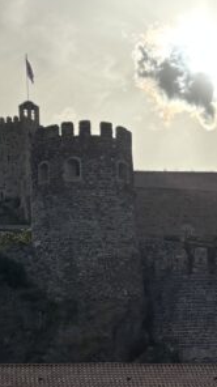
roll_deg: +1.0
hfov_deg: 11.5
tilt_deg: -1.0
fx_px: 1005
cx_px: 373
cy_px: 426
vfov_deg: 20.7
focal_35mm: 98
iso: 50
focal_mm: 5.96
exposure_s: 1/9091
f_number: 1.6
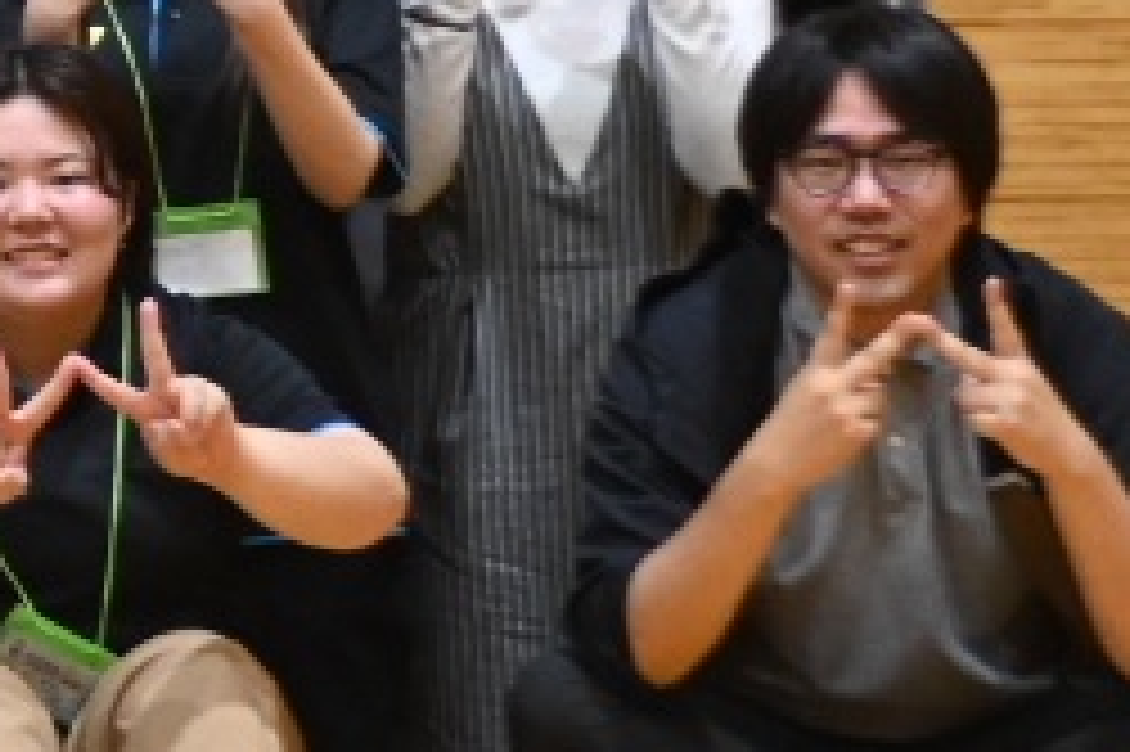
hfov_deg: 7.1
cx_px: -1661
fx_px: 8501
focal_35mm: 271
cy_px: -347
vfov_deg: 5.0
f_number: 2.8
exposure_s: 1/125
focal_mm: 28
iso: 1400
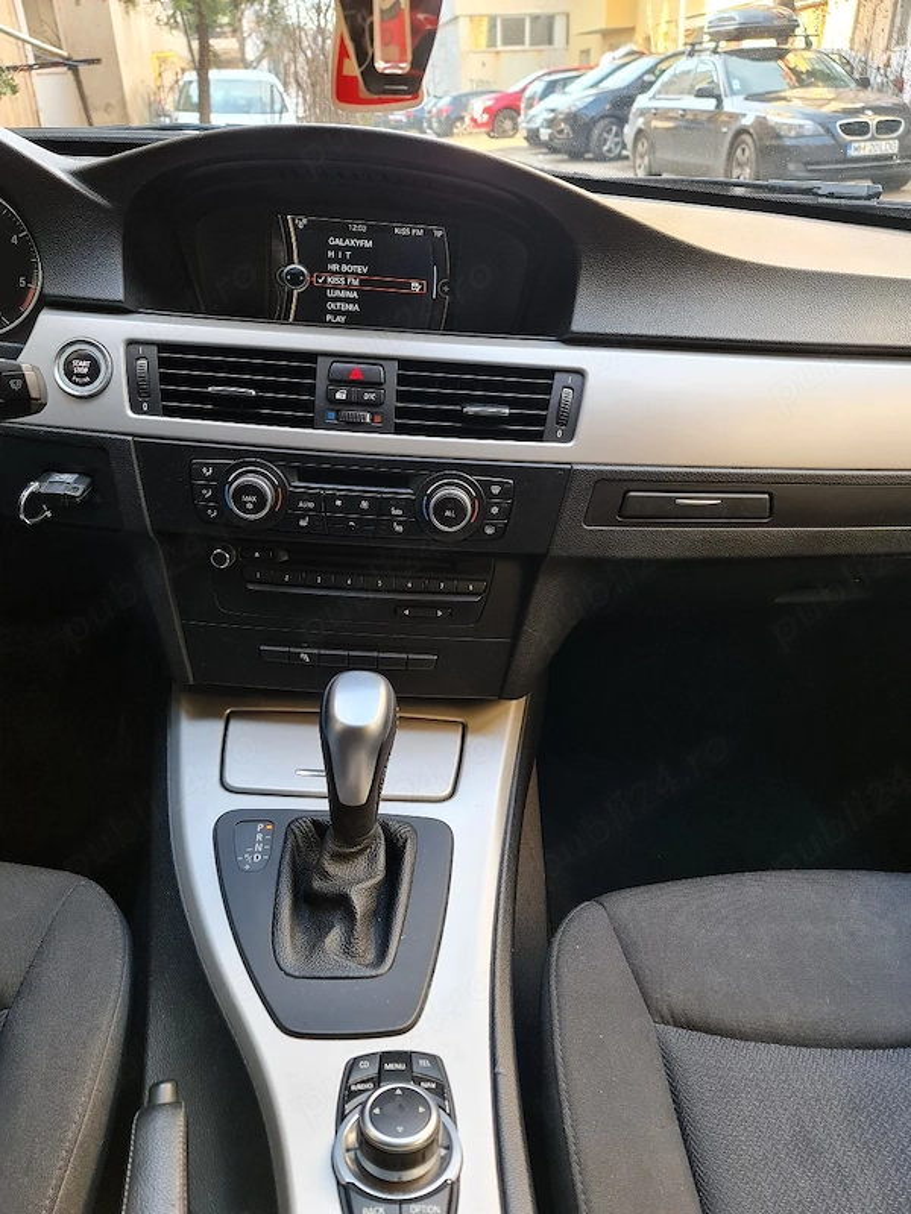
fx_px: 877
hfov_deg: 54.9
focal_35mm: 25
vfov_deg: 69.4
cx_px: 456
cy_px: 607
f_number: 1.8
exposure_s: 1/100
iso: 160
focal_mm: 7
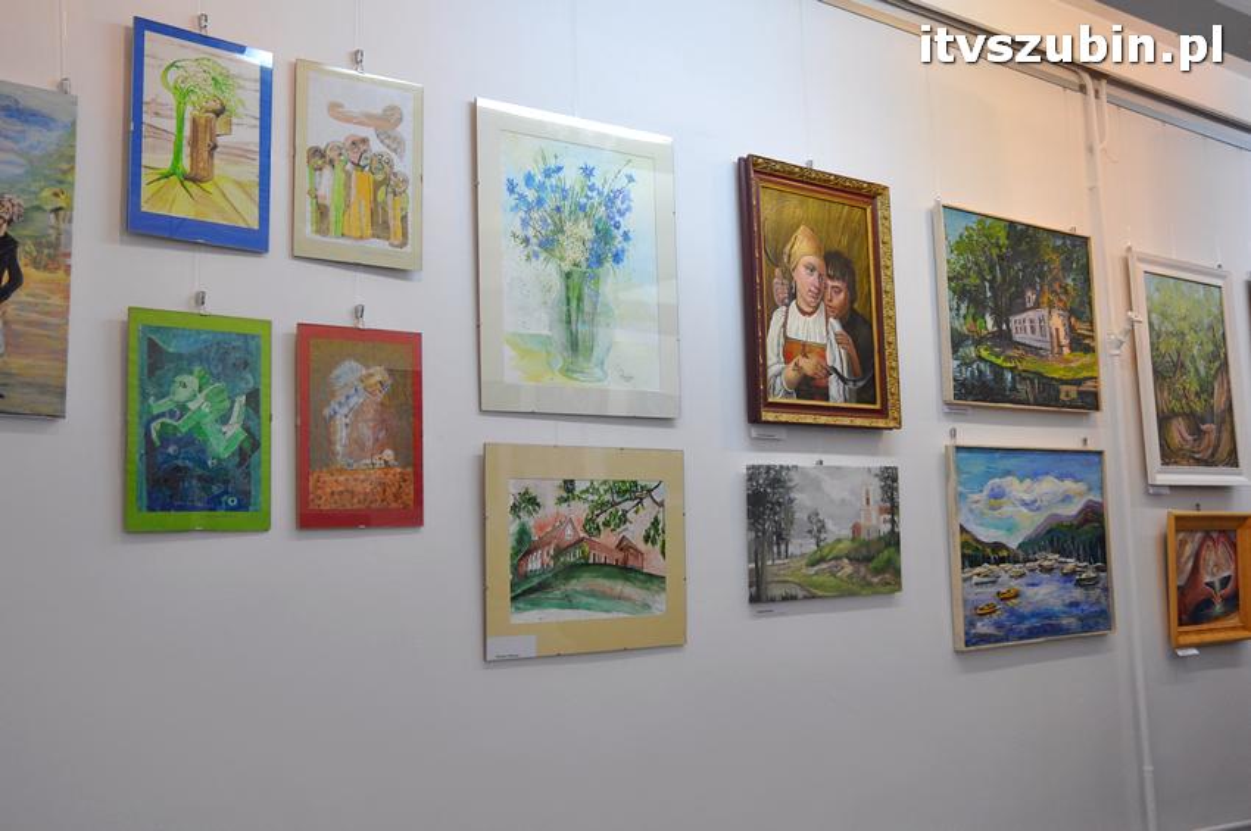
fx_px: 1406
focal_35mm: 40
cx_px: 626
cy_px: 416
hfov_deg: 48.0
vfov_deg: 32.9
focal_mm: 27
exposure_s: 1/100
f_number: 5
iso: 800
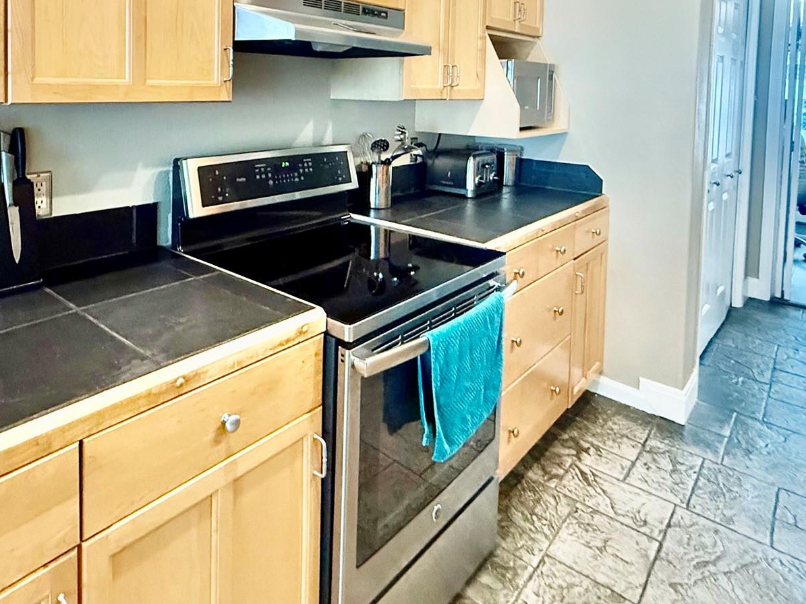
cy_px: 111
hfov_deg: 69.2
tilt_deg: -2.6
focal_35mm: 24
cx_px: 257
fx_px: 559
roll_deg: -0.8
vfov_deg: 52.7
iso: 640
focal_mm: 2.22
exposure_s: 1/60
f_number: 2.2
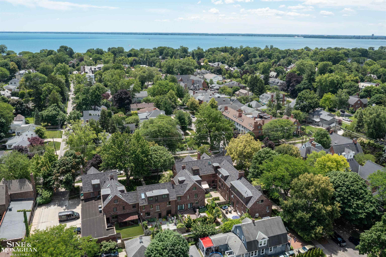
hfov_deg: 65.5
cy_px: 128
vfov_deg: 46.4
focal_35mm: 28
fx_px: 300
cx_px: 193
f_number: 5.6
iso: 100
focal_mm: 10.26
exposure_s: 1/400
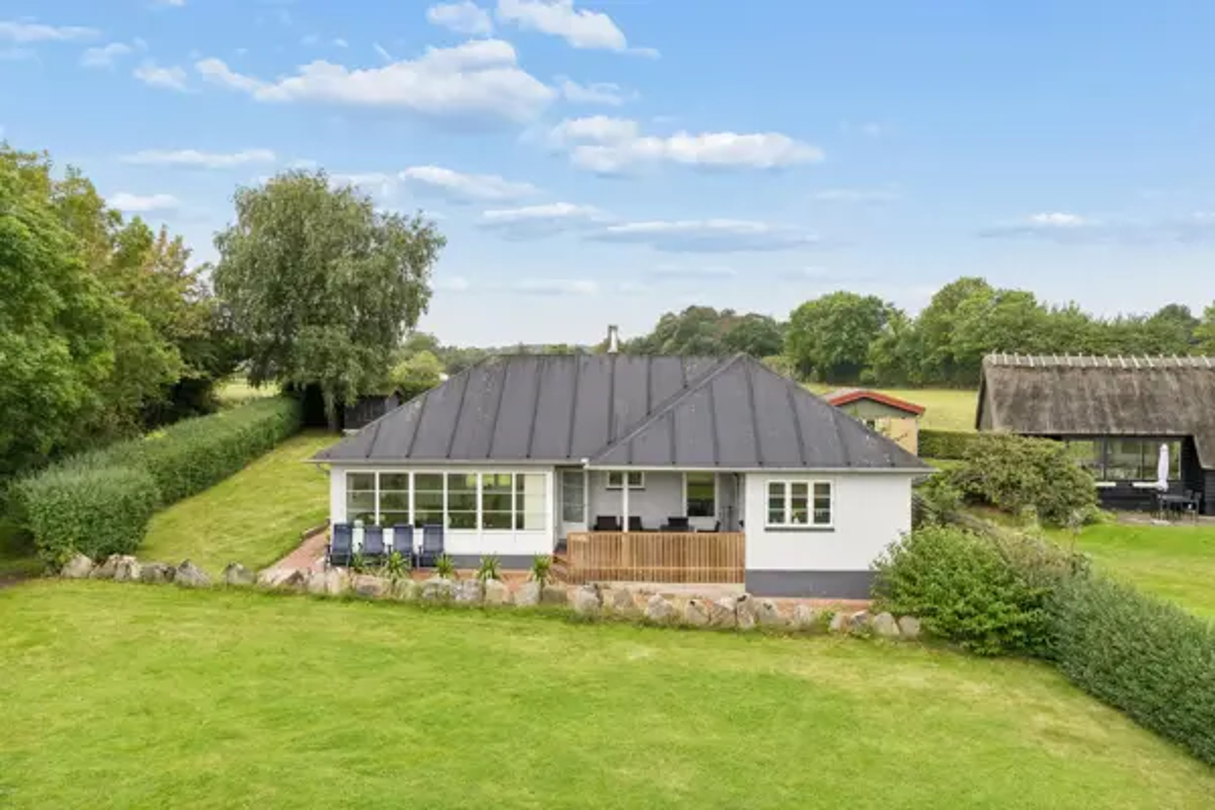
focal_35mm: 30
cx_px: 608
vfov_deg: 43.6
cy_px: 405
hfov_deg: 61.9
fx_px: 1012
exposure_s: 1/200
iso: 200
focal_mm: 20
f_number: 8
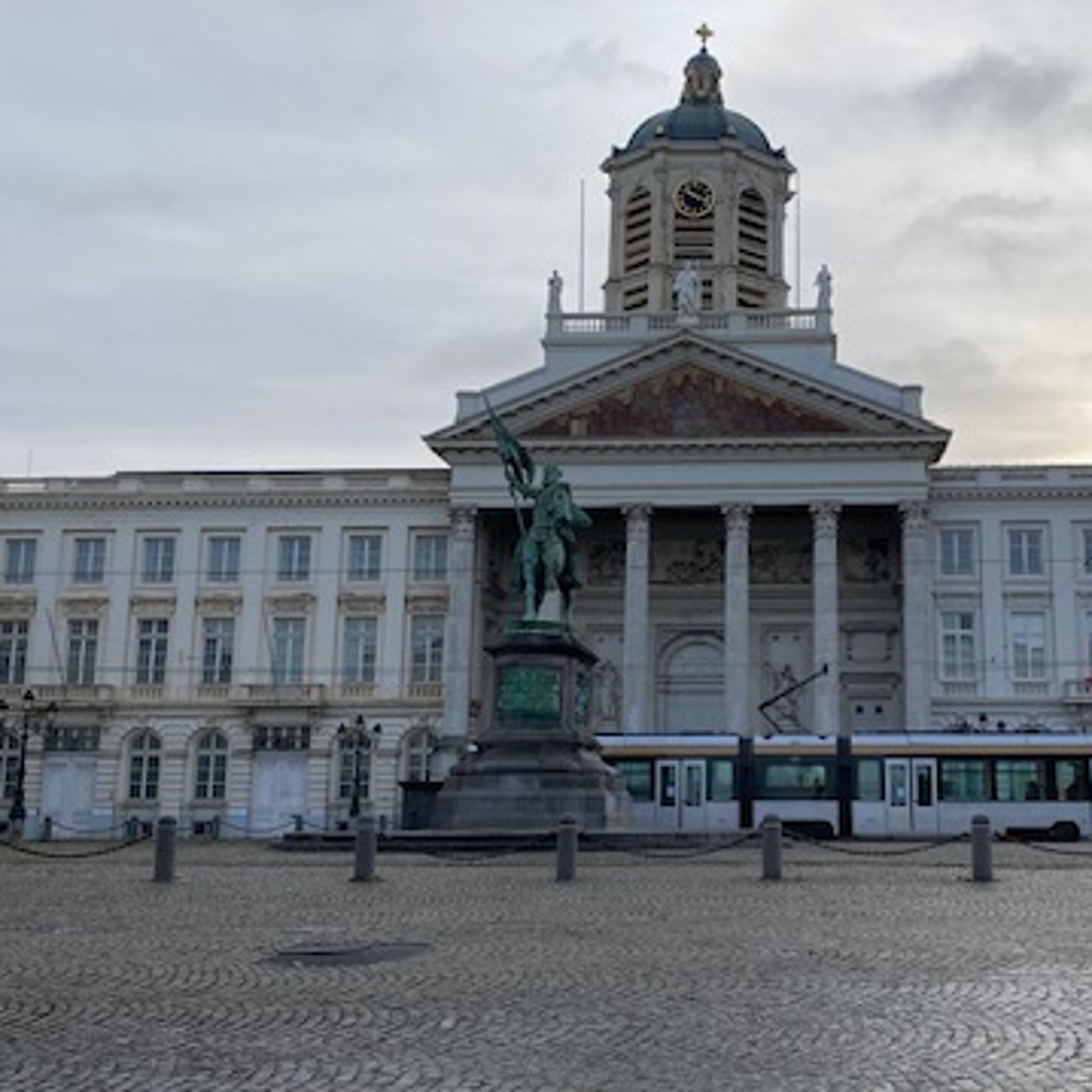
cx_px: 733
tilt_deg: +10.6
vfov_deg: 40.9
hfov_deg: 40.4
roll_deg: +0.2
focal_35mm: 41
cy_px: 548
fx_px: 1463
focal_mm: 4.25
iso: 32
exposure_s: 1/2222
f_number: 1.8
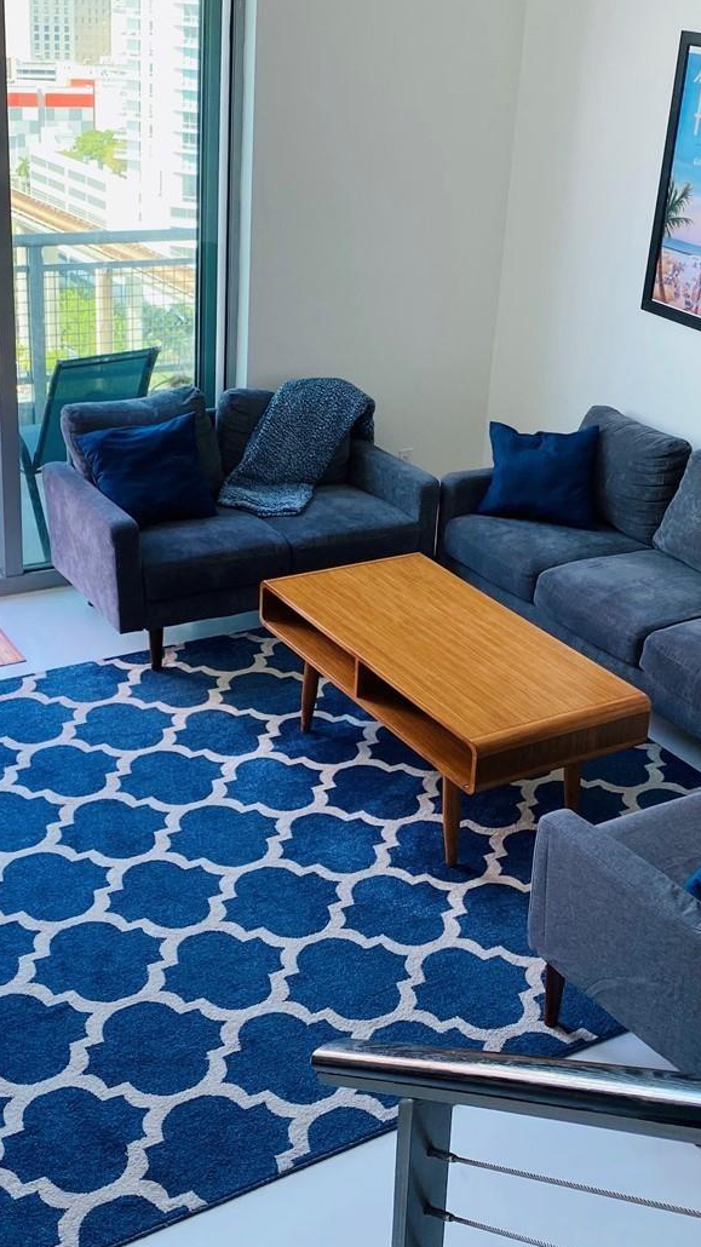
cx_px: 374
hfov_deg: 27.1
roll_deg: -3.5
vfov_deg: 46.3
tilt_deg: -22.2
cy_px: 558
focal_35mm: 44
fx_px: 1455
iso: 32
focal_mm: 4.25
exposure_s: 1/128
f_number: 1.8
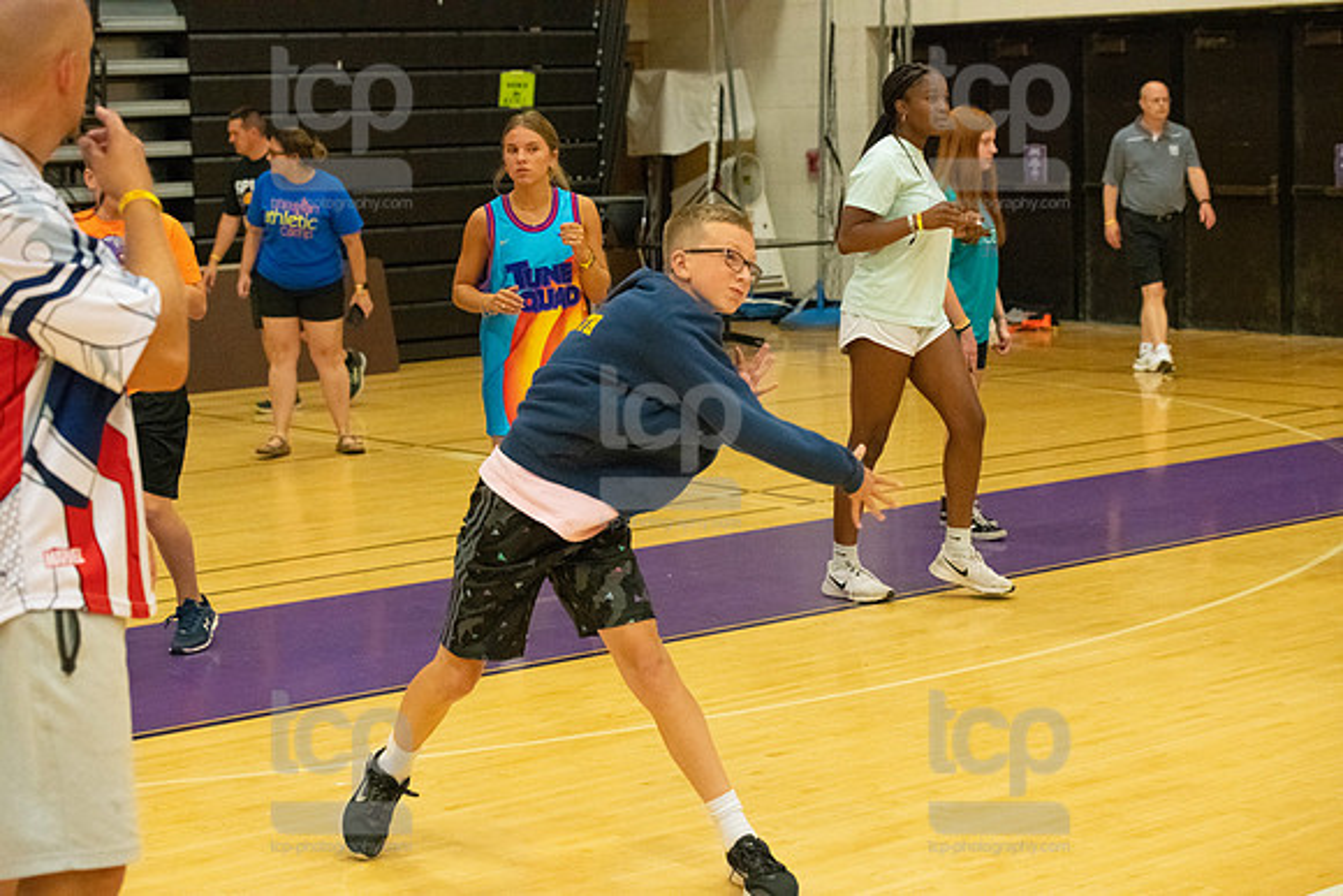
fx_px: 2612
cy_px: 448
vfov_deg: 19.5
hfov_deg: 28.8
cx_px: 672
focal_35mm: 70
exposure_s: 1/800
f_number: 4.5
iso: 6400
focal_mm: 70
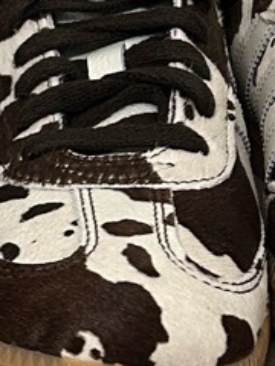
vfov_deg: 11.4
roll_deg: +0.4
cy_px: 267
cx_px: -206
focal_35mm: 173
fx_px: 1832
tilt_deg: -24.6
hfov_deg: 8.3
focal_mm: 5.7
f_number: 1.5
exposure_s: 1/50
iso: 160
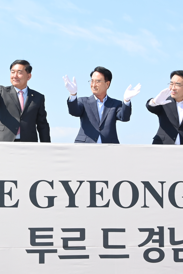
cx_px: 39
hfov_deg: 20.1
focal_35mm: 67
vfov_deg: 30.1
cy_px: 135
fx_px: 511
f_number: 7.1
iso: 320
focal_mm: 44
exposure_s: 1/640
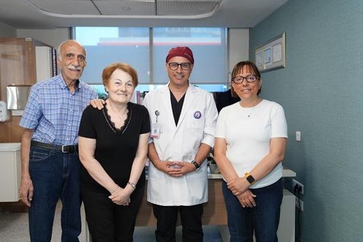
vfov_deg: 40.0
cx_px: 182
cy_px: 121
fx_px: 333
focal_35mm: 33
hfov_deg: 57.2
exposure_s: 1/50
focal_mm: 33
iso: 250
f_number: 2.8
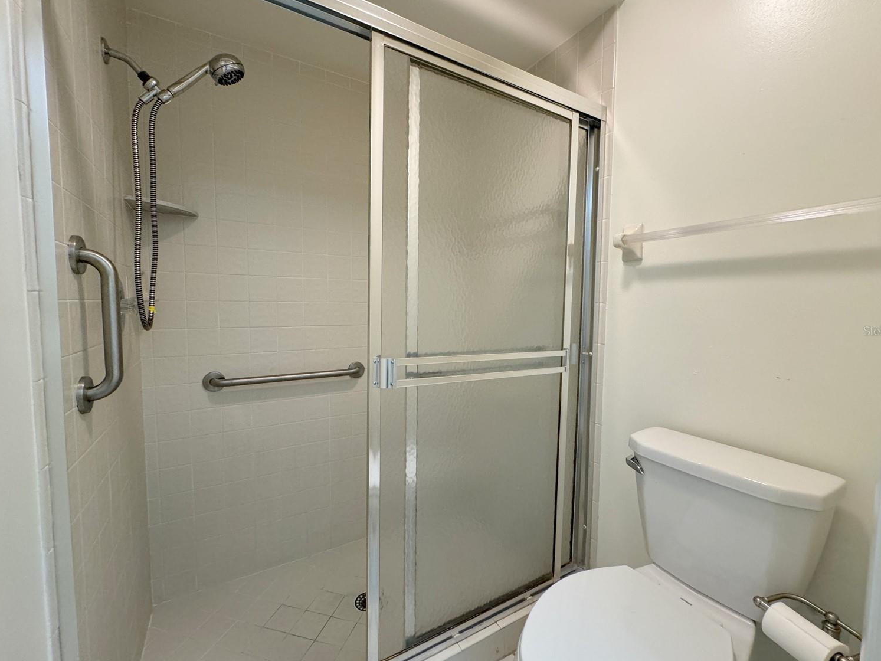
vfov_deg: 81.8
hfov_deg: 98.2
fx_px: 382
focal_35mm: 15
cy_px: 330
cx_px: 447
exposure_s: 1/60
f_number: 2.2
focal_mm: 2.22
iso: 250
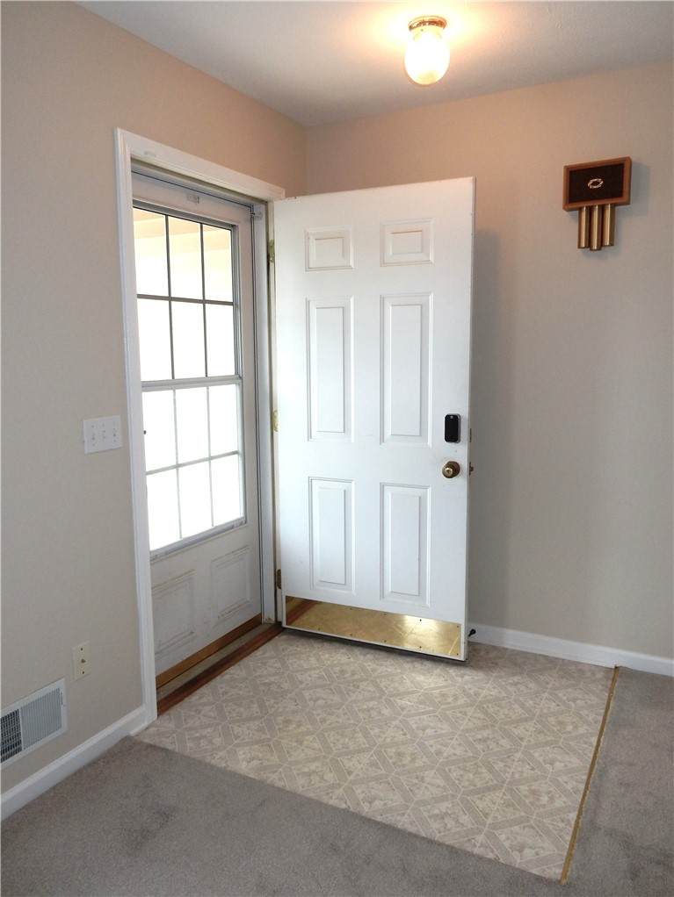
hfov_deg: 54.9
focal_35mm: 25
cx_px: 337
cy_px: 448
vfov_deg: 69.4
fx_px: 649
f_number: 3.7
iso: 125
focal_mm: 4.5
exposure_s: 1/60
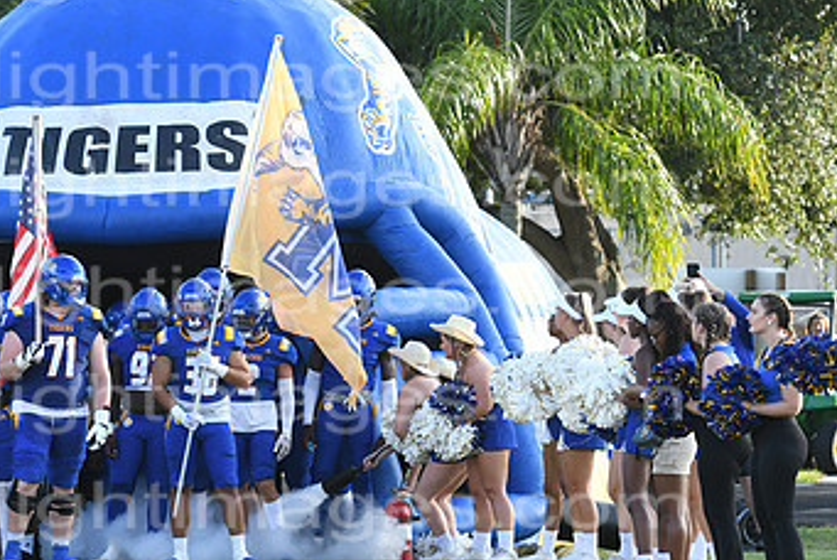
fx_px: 7120
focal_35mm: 306
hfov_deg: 6.7
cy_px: 350
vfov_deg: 4.5
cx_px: 133
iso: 360
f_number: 5.6
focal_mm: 120
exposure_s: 1/500
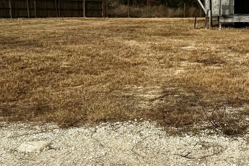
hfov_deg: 28.7
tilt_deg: -5.0
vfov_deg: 20.0
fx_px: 470
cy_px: 94
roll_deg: -2.7
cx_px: 217
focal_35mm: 68
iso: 80
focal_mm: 6.76
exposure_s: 1/5814
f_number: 1.78
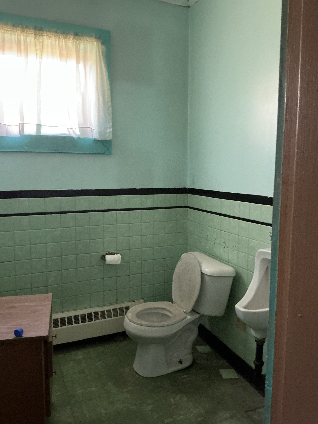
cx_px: 159
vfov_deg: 61.7
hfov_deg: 48.2
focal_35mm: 29
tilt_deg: -7.5
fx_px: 355
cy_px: 212
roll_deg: +0.6
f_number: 1.8
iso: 500
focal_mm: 3
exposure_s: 1/30
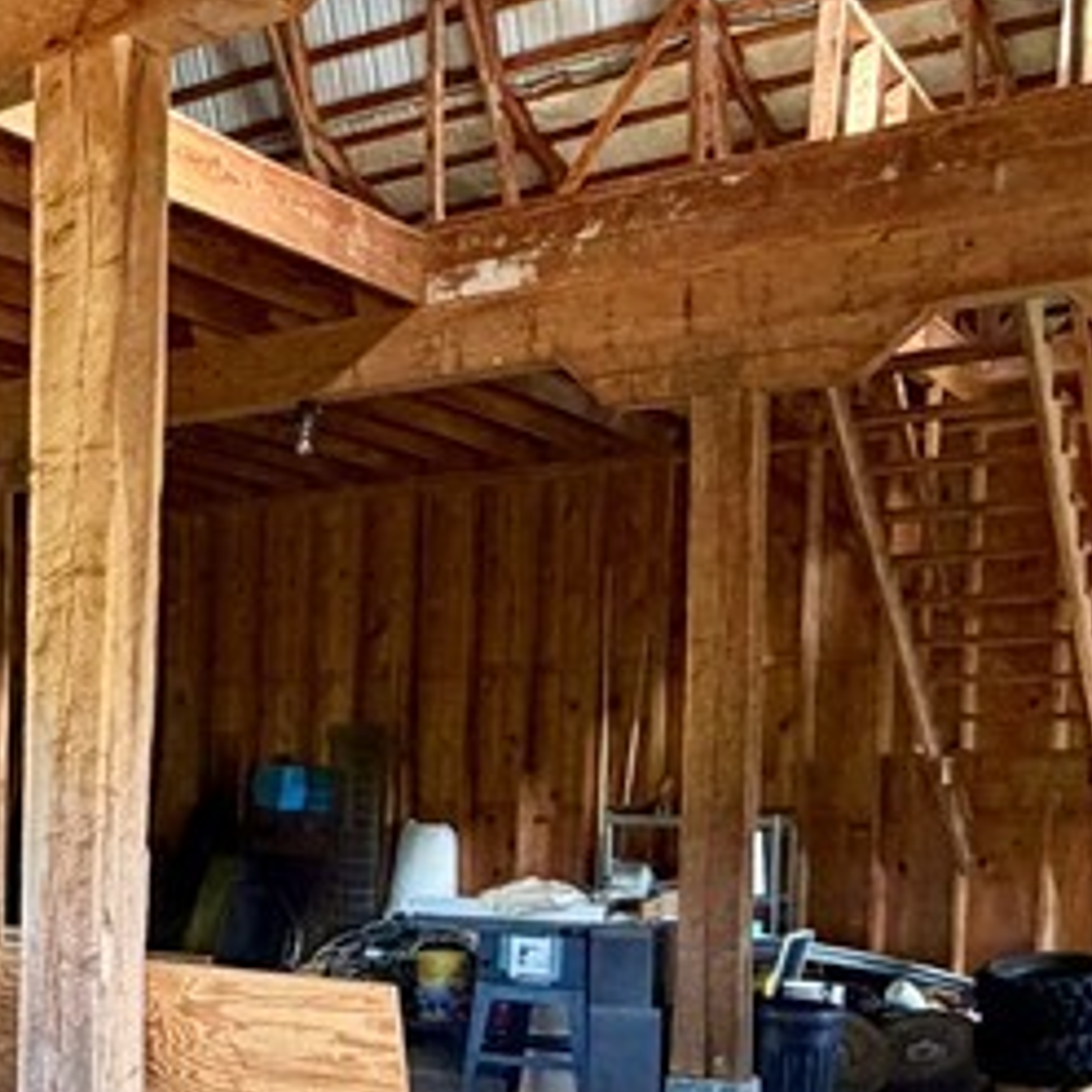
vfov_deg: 32.4
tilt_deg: -3.0
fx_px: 1820
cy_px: 881
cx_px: -154
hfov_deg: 29.6
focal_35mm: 51
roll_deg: -0.2
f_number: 2.2
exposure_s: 1/71
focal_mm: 2.22
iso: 320
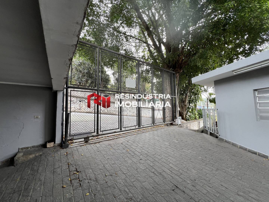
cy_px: 101
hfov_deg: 106.2
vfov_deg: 89.9
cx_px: 134
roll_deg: +2.1
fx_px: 101
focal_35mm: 13
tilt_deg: +5.0
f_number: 1.8
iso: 50
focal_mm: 1.57
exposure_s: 1/99
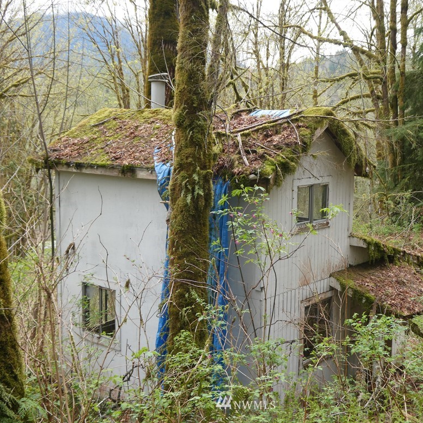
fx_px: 608
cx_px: 247
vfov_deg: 38.3
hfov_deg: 38.2
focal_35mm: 44
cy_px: 210
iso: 80
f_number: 3.7
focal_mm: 6.7
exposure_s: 1/125
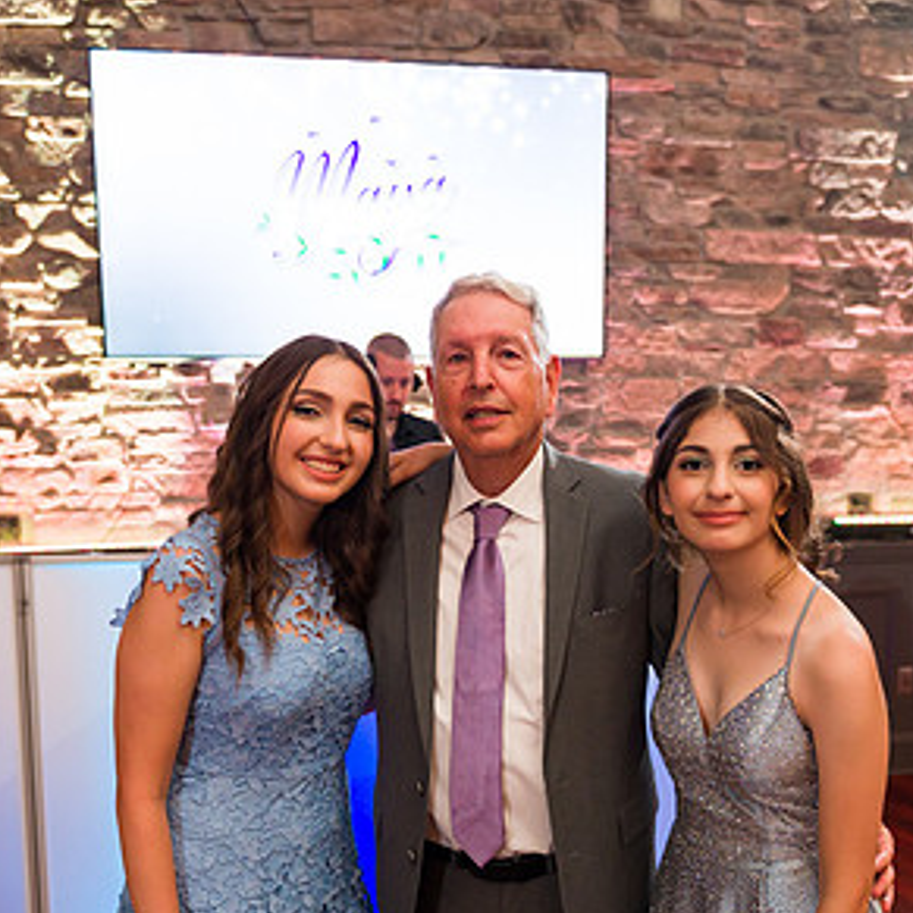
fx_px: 1313
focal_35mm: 44
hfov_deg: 38.3
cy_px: 577
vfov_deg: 38.1
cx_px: 505
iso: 1250
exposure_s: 1/125
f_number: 3.2
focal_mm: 26
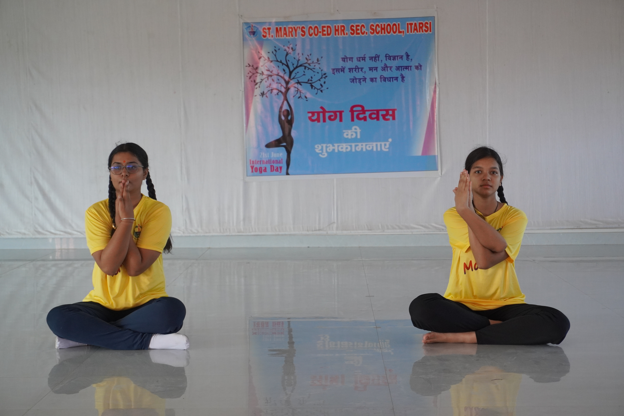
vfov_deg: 18.2
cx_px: 312
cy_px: 208
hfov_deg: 27.0
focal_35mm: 75
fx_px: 1300
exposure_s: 1/160
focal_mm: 50
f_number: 5.6
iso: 1250
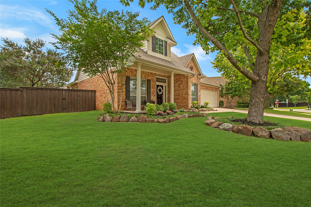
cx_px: 156
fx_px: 130
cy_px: 104
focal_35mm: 15
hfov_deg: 100.4
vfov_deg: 77.3
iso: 100
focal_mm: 10
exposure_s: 1/100
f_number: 7.1
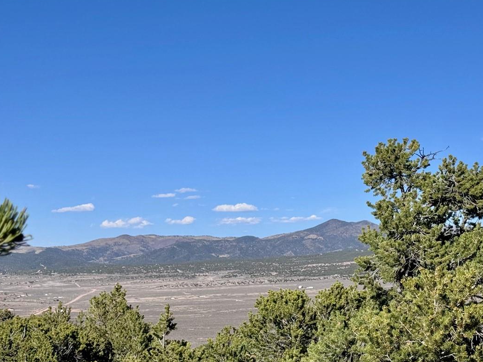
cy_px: 274
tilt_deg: -0.9
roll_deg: +0.1
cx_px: 286
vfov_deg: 19.7
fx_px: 1032
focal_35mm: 74
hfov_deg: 26.3
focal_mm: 6.76
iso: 64
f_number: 1.78
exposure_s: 1/5848
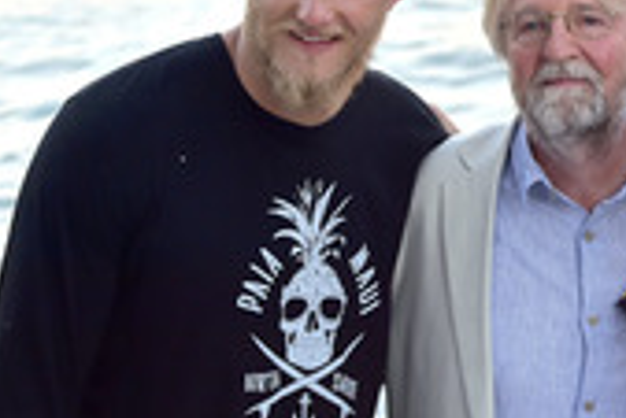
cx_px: 796
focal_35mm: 186
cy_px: 240
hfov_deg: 10.8
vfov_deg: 7.4
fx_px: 3237
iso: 400
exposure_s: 1/160
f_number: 5
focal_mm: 70
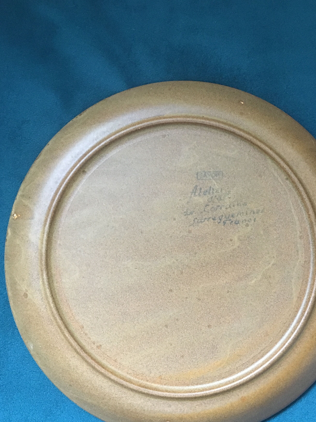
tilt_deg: -86.1
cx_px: 185
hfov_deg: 39.5
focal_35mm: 36
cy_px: 232
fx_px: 438
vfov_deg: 51.3
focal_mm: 4.15
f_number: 2.2
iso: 250
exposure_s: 1/17
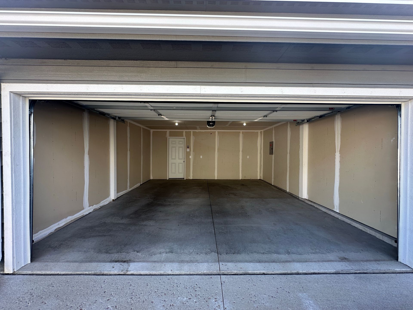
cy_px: 155
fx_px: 167
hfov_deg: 102.1
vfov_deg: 85.7
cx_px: 206
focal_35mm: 14
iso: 40
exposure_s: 1/142
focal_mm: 2.22
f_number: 2.2
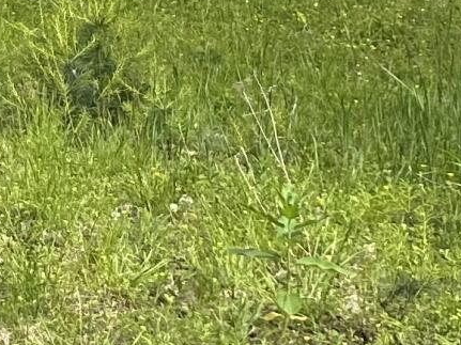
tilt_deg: +1.4
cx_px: -925
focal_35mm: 167
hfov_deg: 9.3
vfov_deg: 8.2
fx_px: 2223
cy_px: -451
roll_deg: -0.8
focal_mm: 6.86
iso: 80
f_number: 1.78
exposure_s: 1/1339
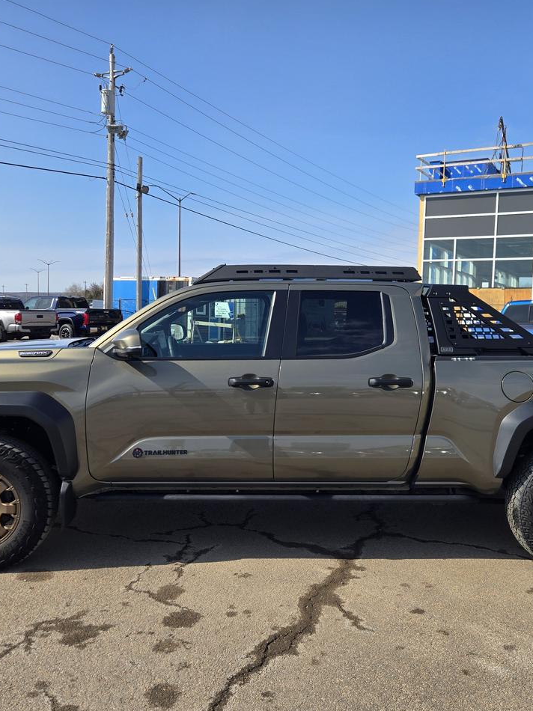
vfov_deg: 58.4
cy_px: 356
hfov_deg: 45.4
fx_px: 637
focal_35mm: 31
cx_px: 289
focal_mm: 5.4
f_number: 1.8
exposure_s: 1/1723
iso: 25
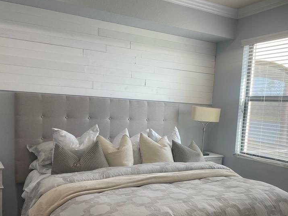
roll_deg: -2.8
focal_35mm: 36
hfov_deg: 51.1
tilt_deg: -6.4
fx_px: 299
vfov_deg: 39.0
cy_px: 151
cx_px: 168
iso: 32
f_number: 1.6
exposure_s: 1/136
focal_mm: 5.1
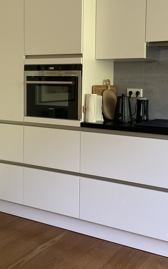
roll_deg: -1.0
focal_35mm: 47
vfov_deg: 42.3
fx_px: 344
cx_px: 88
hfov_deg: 27.4
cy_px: 101
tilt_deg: -4.2
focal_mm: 3
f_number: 1.8
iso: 125
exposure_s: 1/50
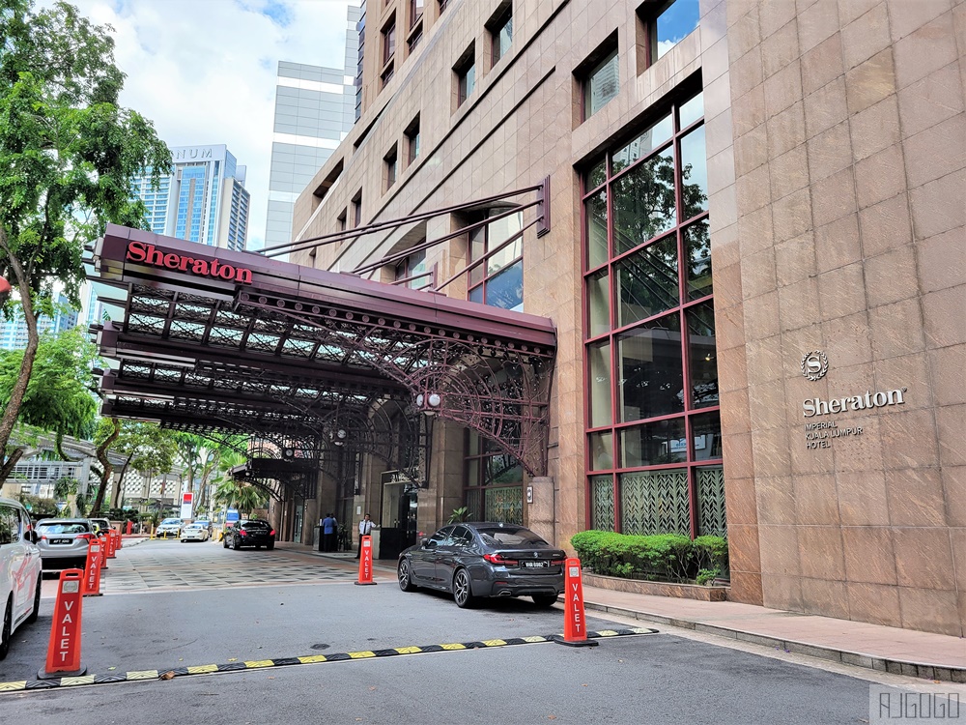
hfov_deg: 67.3
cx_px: 483
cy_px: 362
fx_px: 726
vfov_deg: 53.1
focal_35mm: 26
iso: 40
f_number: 1.8
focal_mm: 5.4
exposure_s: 1/332
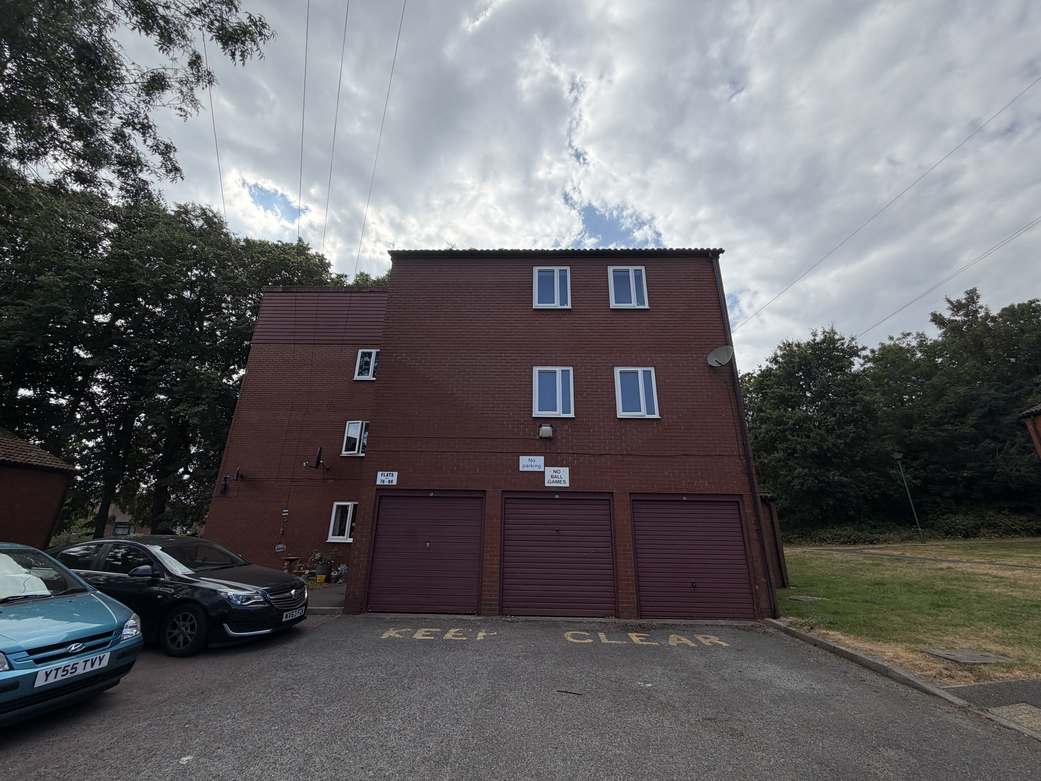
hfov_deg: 102.1
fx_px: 421
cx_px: 520
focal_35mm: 14
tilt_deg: +20.0
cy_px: 390
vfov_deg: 85.7
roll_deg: -0.7
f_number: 2.2
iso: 20
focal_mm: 2.22
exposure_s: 1/853
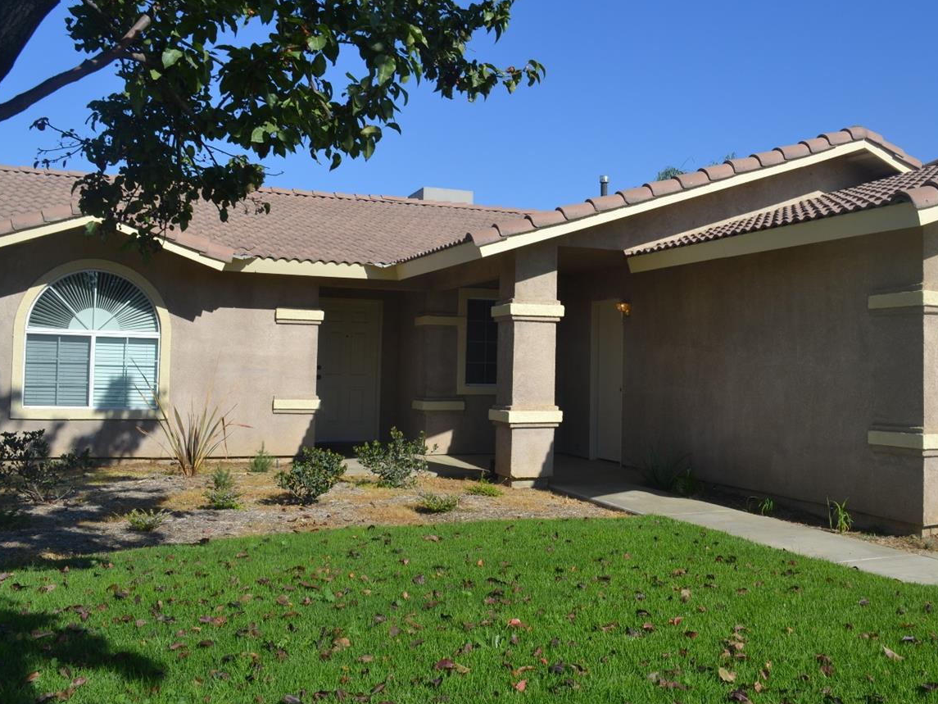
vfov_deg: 41.7
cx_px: 553
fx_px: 921
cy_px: 316
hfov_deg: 53.6
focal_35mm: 34
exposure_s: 1/250
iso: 100
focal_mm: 18
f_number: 8
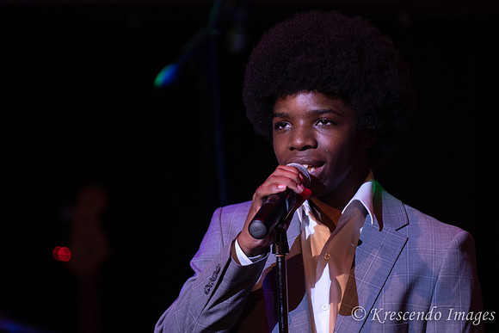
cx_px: 287
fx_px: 4784
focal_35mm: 345
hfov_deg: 6.0
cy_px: 167
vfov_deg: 4.0
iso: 1600
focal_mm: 200
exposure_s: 1/200
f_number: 2.8
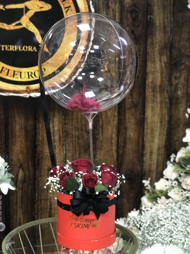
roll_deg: -0.4
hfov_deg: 25.7
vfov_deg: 33.8
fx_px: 417
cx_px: 95
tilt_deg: -7.8
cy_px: 127
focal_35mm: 57
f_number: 2.8
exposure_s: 1/50
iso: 640
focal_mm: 6.6
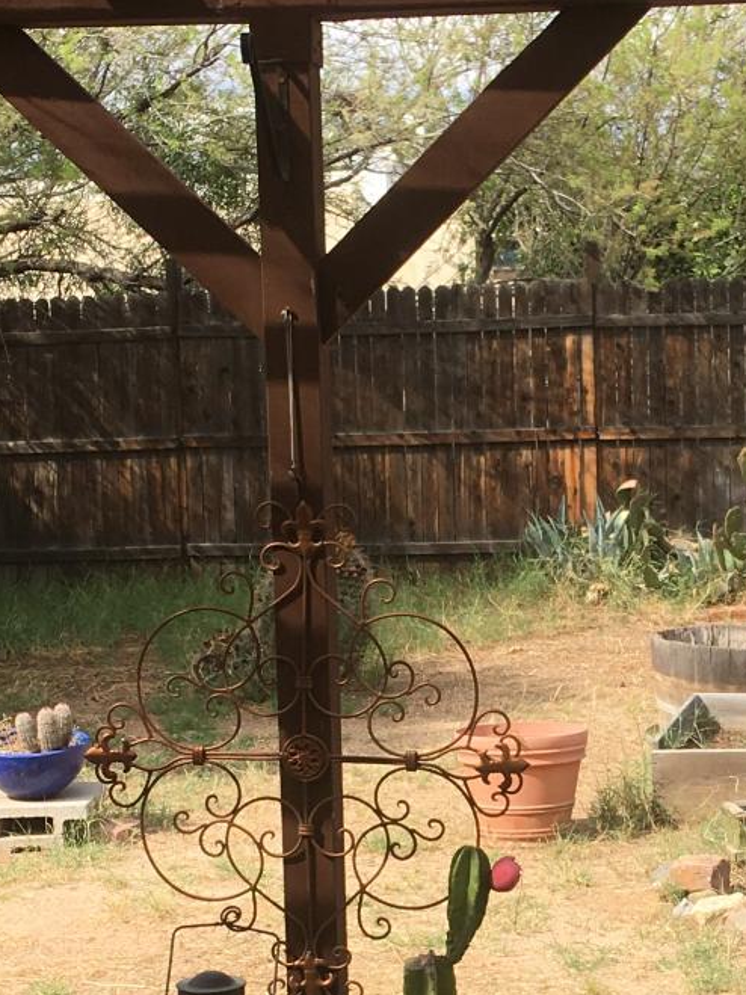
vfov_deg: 22.0
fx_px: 2529
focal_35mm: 88
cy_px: 773
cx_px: 545
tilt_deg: -7.9
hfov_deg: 16.7
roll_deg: +1.0
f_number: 2.2
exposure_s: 1/1054
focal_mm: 4.15
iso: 25
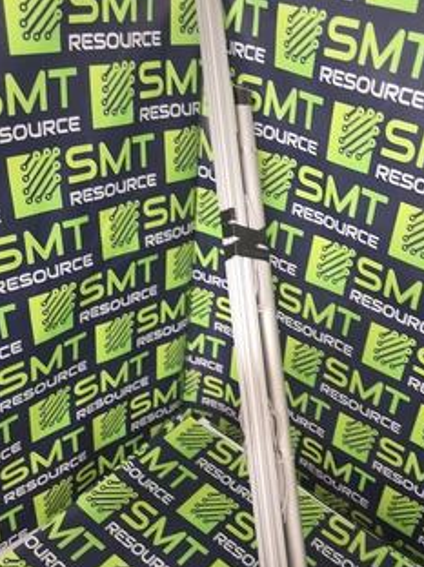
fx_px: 588
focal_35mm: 36
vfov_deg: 51.1
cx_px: 269
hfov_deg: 39.3
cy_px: 334
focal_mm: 2.91
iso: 200
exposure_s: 1/30
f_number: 1.9
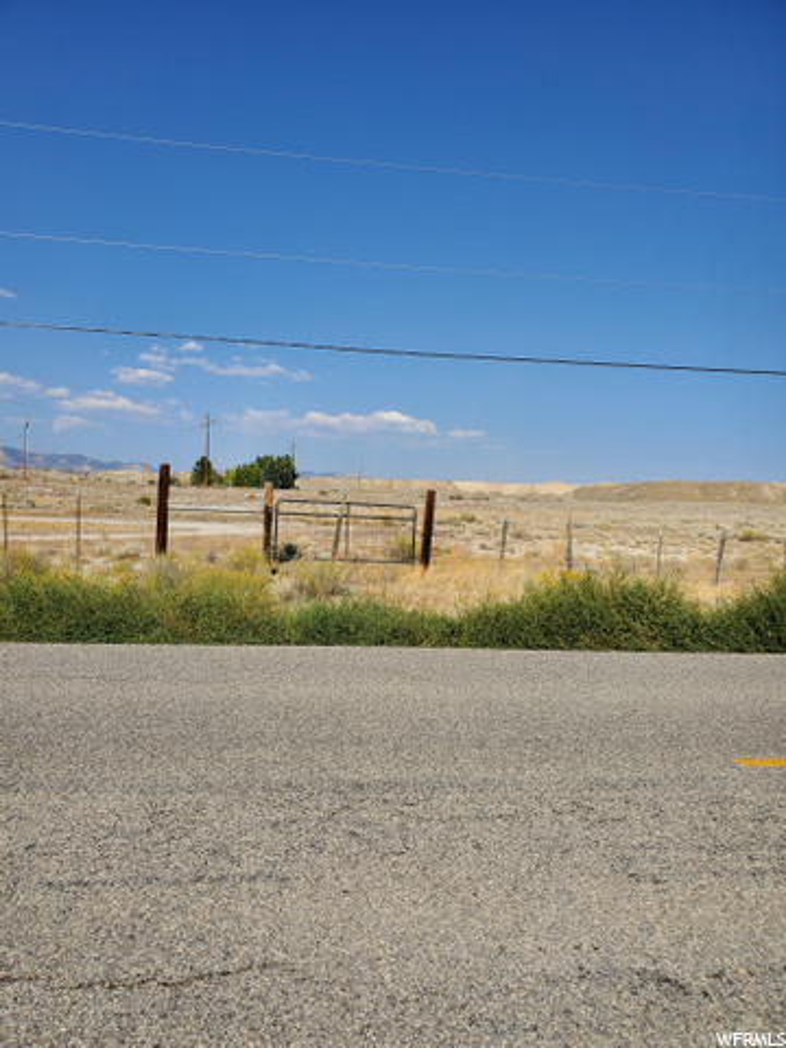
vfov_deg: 67.3
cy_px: 524
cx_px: 393
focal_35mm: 26
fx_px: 787
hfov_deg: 53.1
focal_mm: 4.3
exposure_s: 1/2333
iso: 50
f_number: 2.4
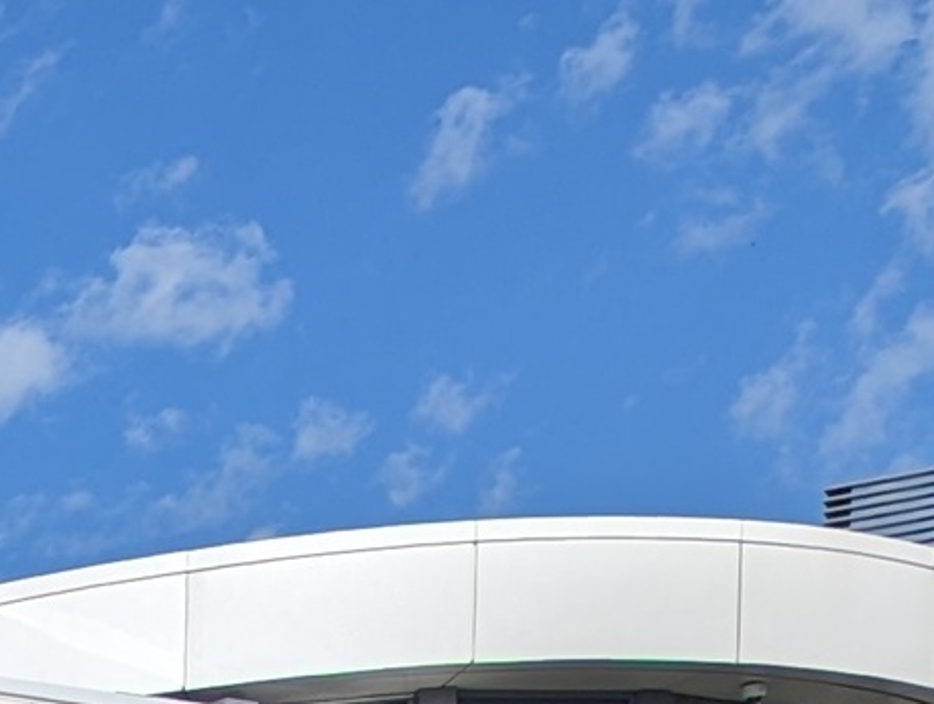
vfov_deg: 8.5
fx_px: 4055
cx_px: -1621
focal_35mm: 150
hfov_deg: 10.4
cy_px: 2004
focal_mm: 6.81
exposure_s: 1/3906
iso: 41
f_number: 1.85
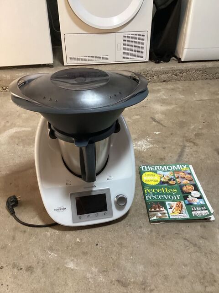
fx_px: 261
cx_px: 110
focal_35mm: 31
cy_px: 146
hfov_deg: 45.4
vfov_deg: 58.4
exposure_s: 1/40
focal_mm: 3.3
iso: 320
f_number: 2.4
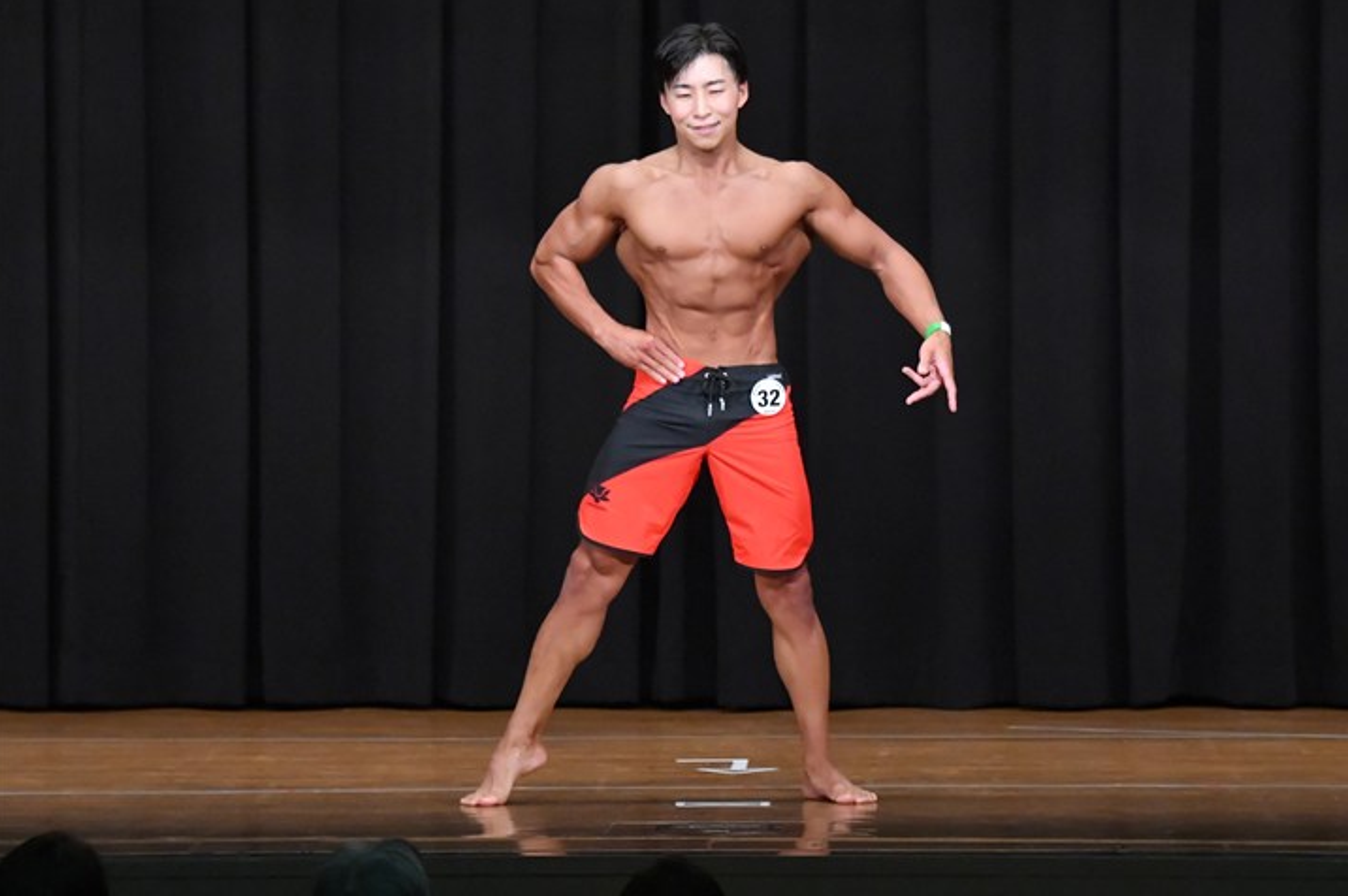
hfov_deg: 8.8
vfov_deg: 5.8
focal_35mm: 235
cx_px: 724
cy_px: 418
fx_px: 8791
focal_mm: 145
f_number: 5.6
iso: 8000
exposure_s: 1/400
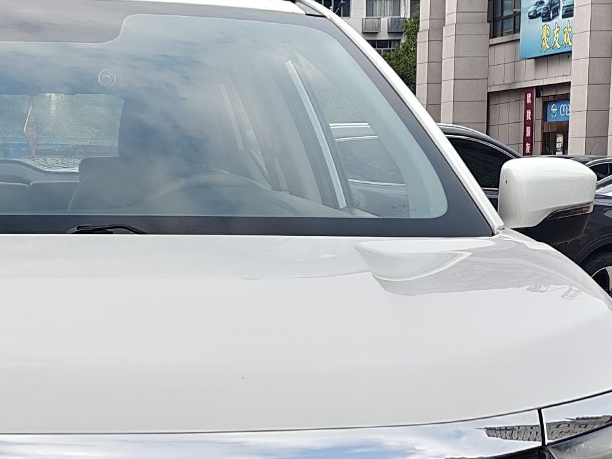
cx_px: 131
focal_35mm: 99
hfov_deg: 19.6
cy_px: 571
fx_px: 1750
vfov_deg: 14.4
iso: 71
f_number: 1.88
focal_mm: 5.56
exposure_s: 1/674
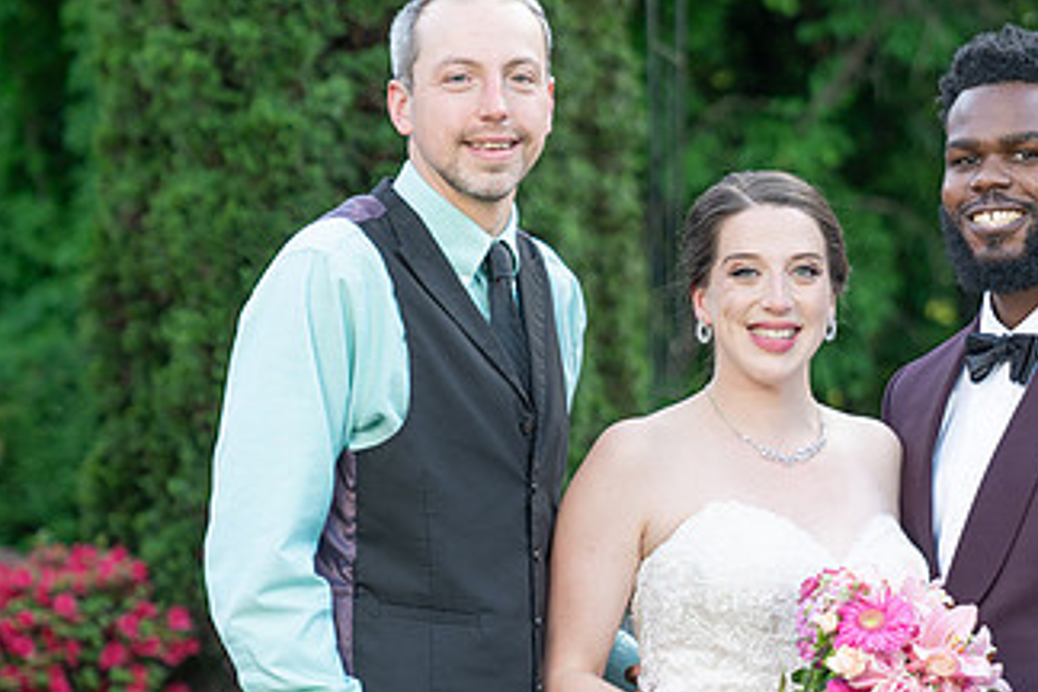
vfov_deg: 9.7
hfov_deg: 14.5
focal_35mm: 141
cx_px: 832
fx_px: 4065
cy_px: 429
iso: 160
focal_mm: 70
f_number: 2.8
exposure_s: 1/200
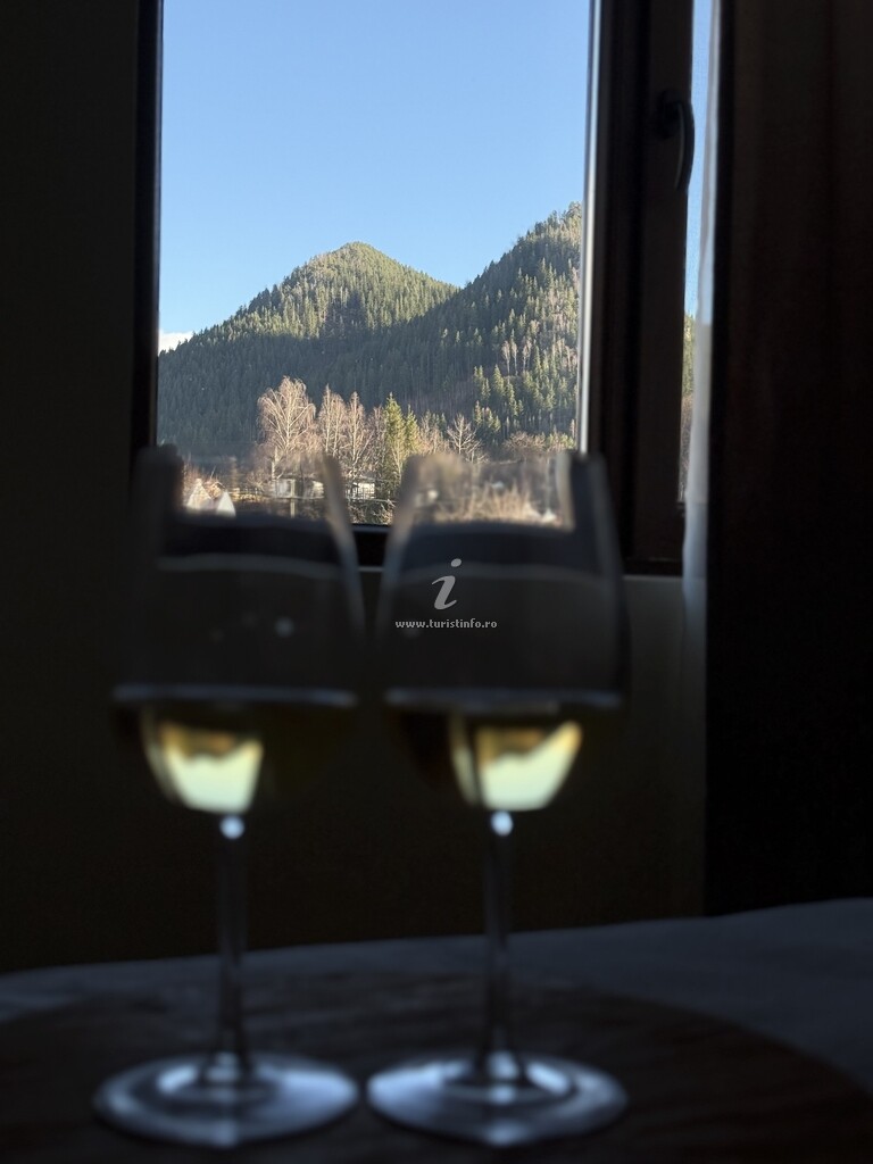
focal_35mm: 48
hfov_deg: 30.3
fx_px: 1614
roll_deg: -2.0
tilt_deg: +0.5
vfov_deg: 39.7
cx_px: 436
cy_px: 582
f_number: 1.78
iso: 64
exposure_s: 1/1429
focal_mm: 6.76
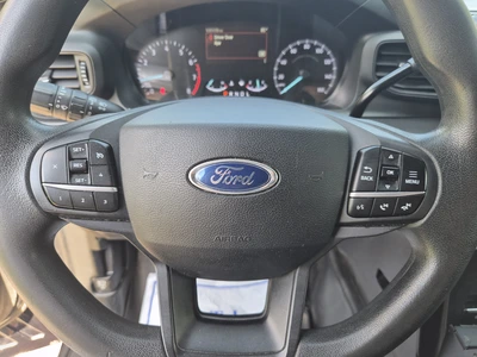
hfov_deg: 73.9
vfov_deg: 58.9
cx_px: 238
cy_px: 178
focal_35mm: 23
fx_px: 317
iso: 100
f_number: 1.8
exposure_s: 1/180
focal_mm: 5.4
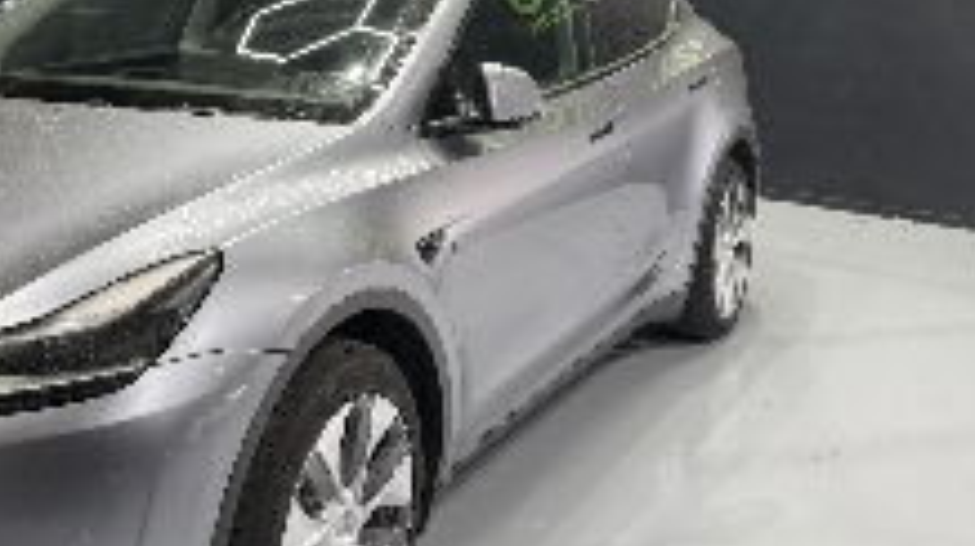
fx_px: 1291
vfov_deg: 23.5
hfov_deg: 41.0
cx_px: 344
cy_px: 116
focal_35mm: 50
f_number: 1.78
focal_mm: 6.76
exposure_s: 1/100
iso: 160
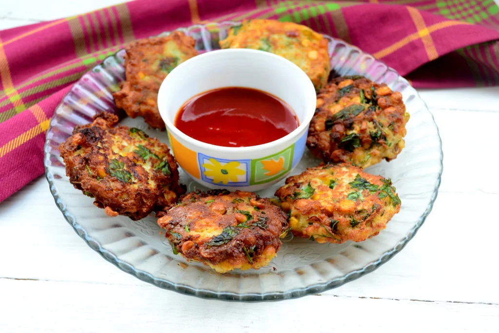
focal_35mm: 52
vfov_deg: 25.8
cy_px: 166
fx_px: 728
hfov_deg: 37.8
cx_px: 250
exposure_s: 1/80
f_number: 7.1
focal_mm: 35
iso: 200
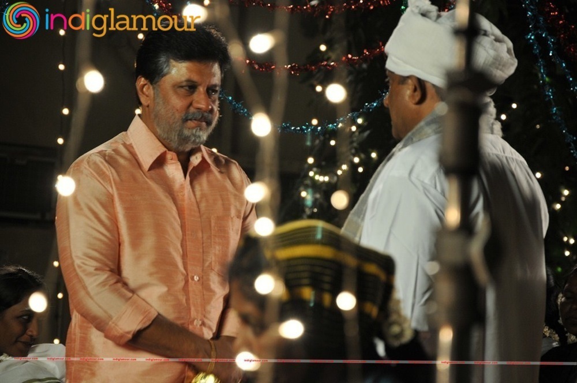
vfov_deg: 8.7
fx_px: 2521
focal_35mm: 158
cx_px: 288
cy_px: 192
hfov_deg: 13.1
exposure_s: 1/40
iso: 640
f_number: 5.6
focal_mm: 105
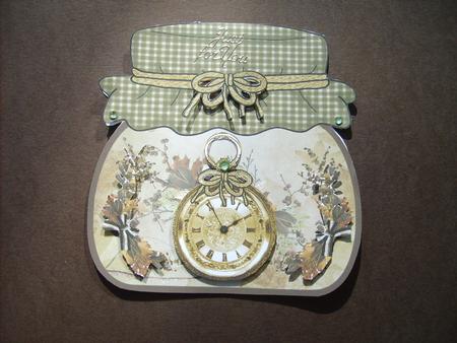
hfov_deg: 52.6
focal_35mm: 35
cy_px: 172
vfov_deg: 40.7
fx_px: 462
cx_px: 228
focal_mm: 5.8
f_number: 7.1
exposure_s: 1/250
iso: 50
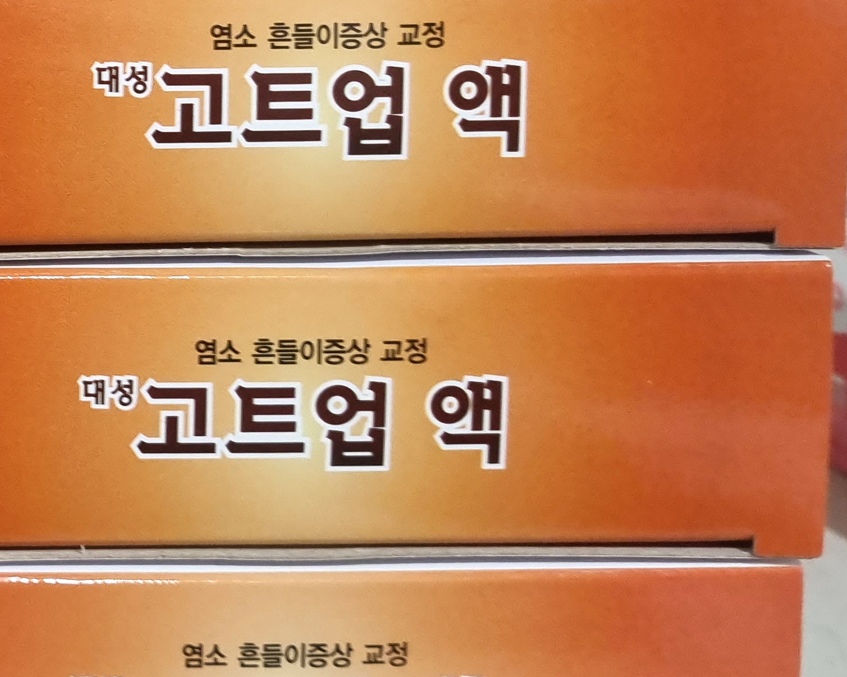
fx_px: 1729
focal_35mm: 69
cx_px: -220
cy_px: 99
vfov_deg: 21.8
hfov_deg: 24.4
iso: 250
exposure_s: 1/40
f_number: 1.8
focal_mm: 5.4
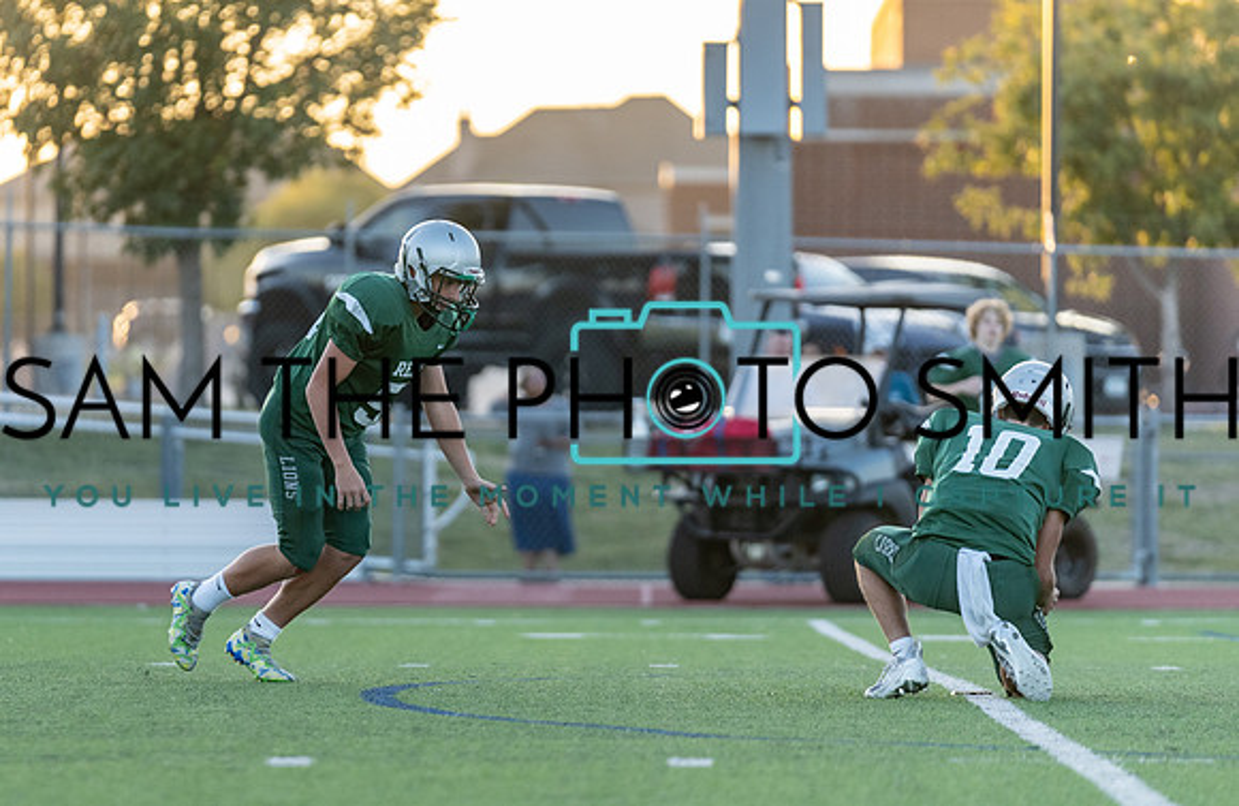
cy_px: 400
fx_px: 9450
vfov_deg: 4.9
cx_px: 409
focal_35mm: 277
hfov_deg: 7.5
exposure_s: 1/1250
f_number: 2.8
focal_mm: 200
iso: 1000
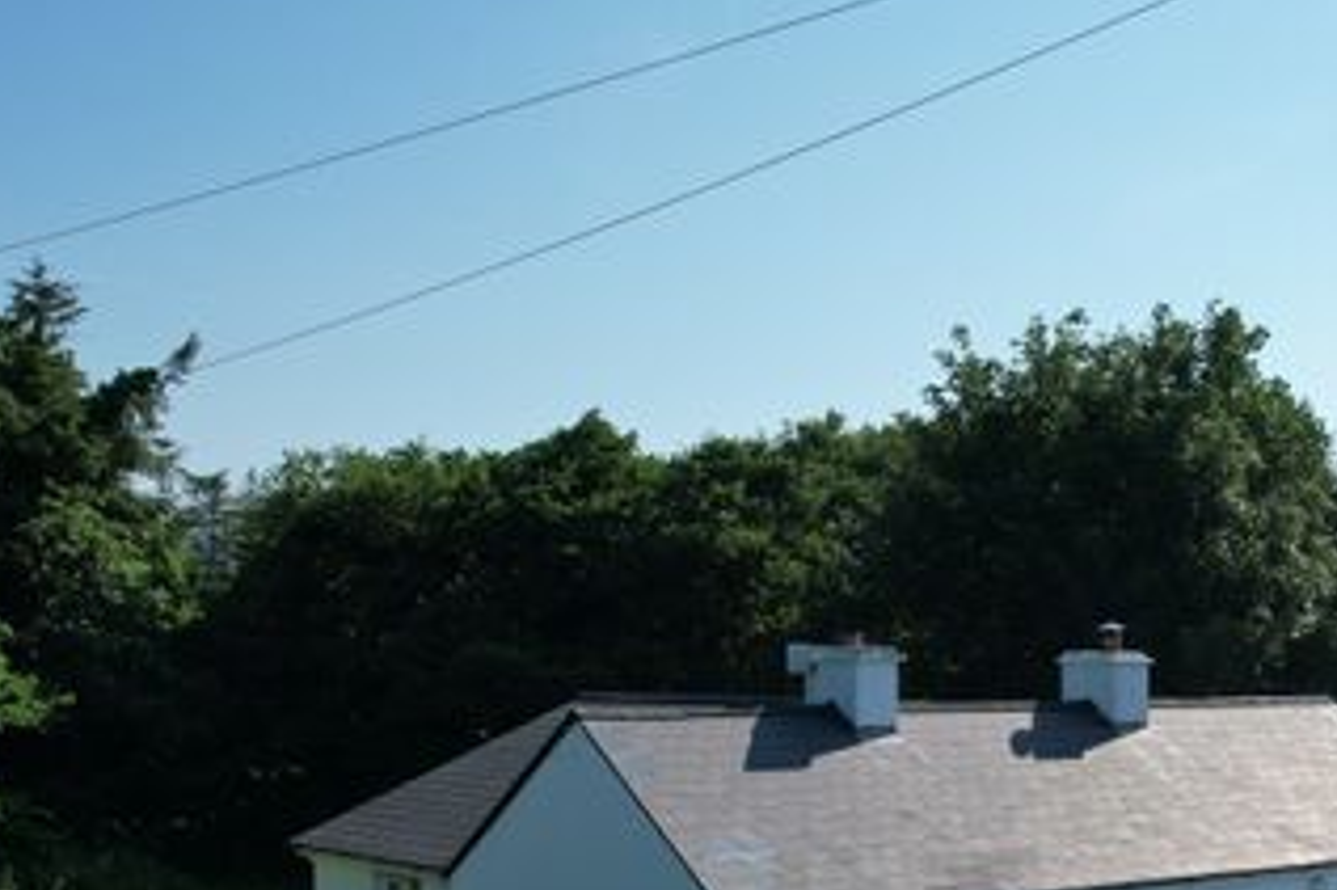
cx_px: 991
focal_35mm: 50
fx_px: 1856
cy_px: 704
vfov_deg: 26.5
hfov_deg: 38.7
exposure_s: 1/3200
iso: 100
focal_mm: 8.38
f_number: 2.8
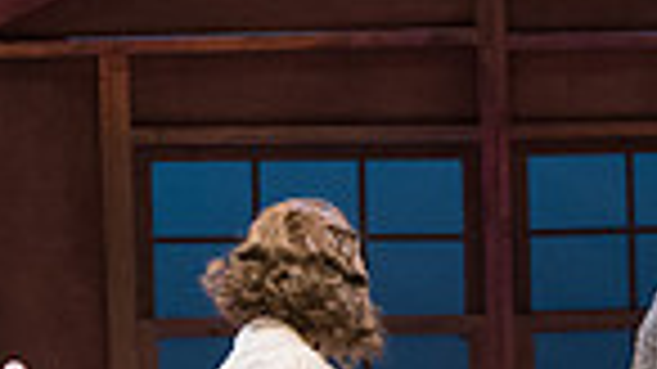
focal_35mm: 458
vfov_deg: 2.6
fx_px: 7976
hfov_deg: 4.7
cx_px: 936
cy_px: 430
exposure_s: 1/320
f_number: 4
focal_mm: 110
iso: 5000
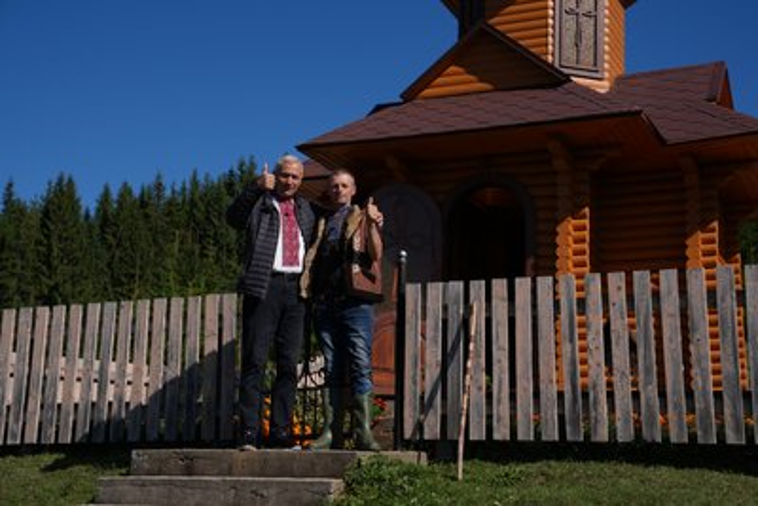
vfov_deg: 24.6
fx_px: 1158
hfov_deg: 36.2
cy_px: 253
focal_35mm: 55
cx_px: 379
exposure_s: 1/1250
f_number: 5
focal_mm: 55
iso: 100
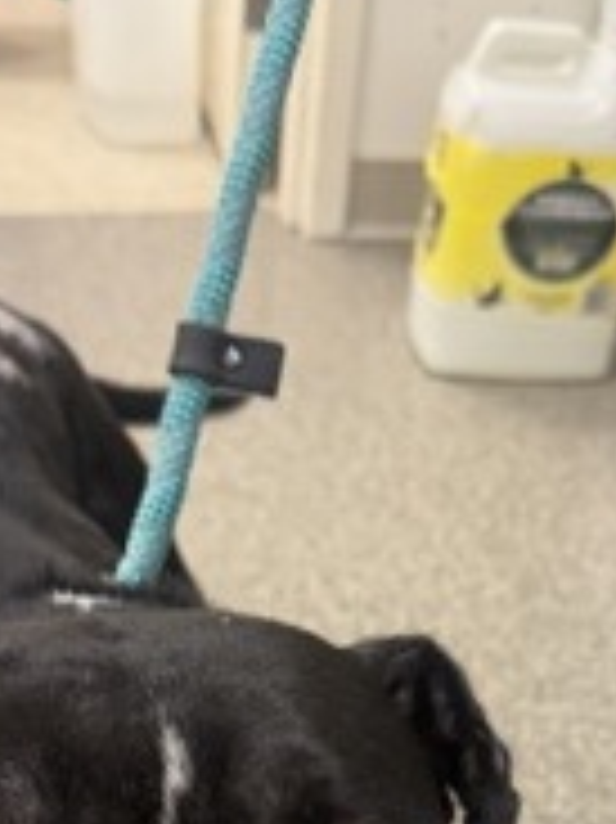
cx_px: 299
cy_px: 887
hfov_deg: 26.5
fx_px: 1307
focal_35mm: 55
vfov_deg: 31.4
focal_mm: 6.76
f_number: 1.78
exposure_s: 1/60
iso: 200
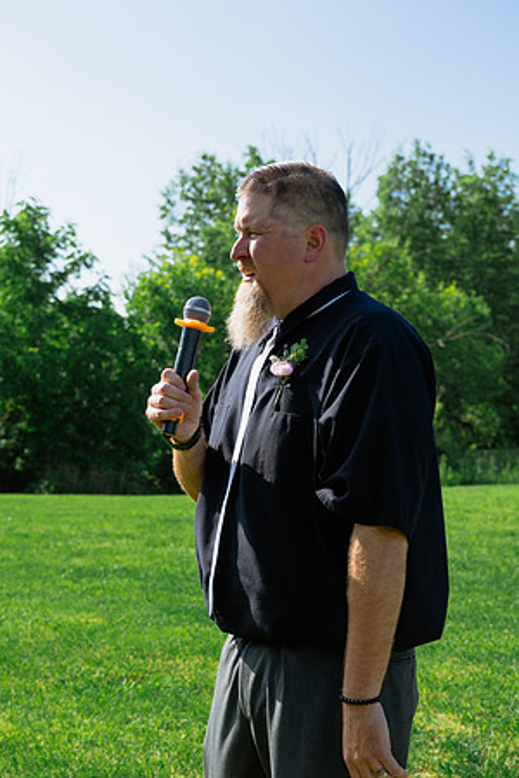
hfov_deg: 23.8
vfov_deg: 35.1
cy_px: 389
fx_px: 1233
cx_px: 260
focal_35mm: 57
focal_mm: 38
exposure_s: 1/500
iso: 80
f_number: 4
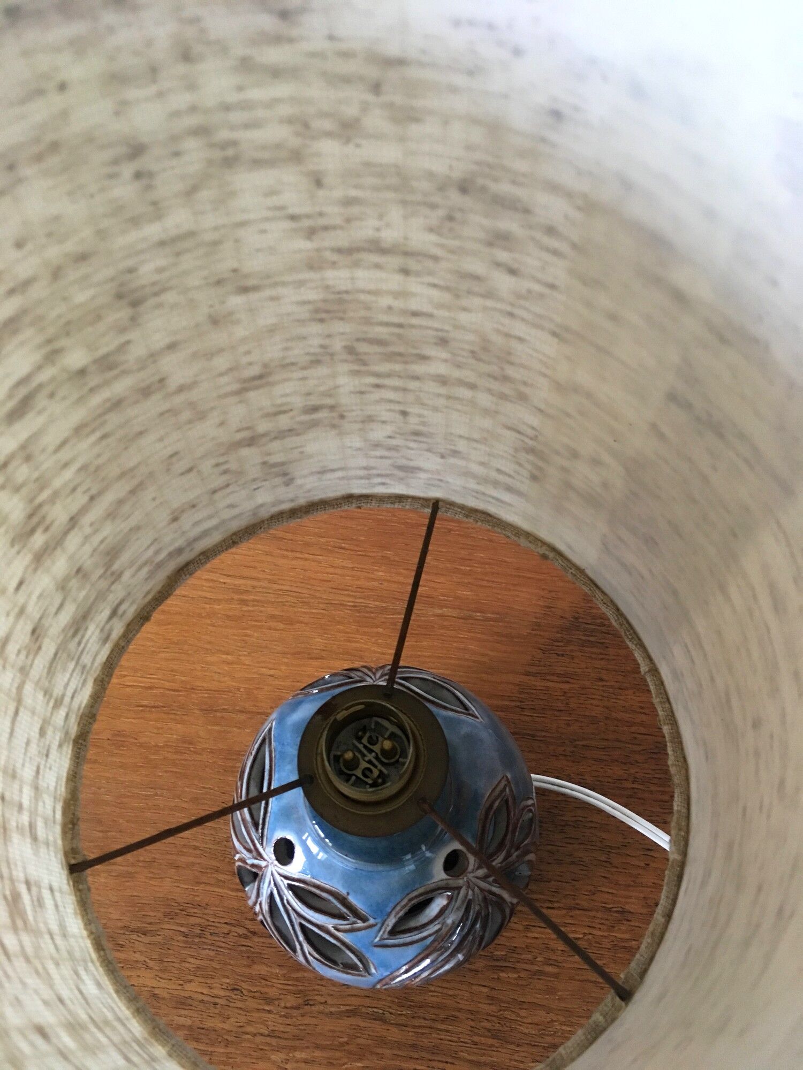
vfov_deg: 61.7
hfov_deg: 48.2
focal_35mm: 29
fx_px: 897
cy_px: 535
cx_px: 402
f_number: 2.2
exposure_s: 1/33
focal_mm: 4.15
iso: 160
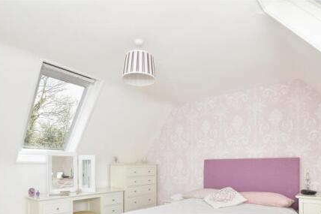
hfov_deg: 76.1
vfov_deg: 52.4
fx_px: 205
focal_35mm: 23
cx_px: 166
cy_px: 163
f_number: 9
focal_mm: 10
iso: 320
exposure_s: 1/50
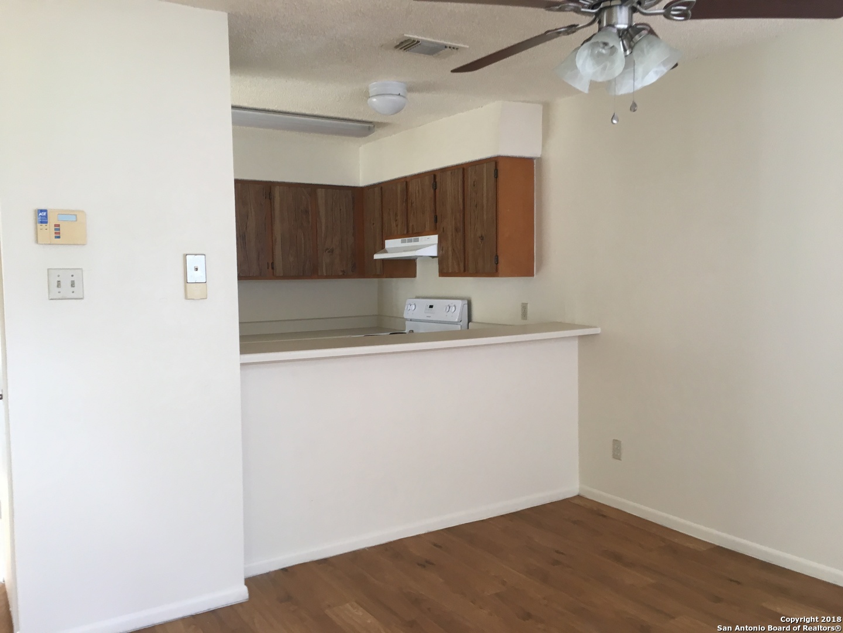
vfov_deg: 48.2
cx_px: 422
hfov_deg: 61.7
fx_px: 706
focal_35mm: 29
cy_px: 316
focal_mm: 4.15
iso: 50
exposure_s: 1/30
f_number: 2.2
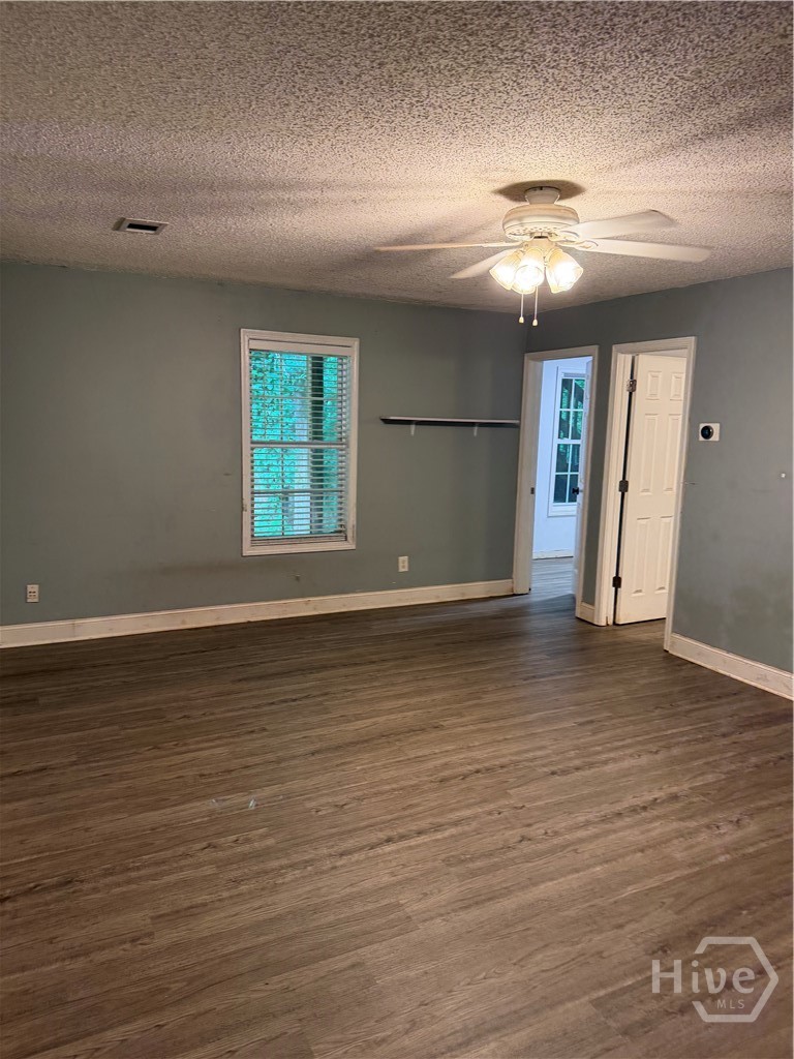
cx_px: 397
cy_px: 530
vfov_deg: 71.6
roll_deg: -0.8
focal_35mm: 24
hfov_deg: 56.8
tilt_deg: -10.7
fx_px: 734
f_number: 1.78
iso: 320
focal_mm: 6.76
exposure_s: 1/60
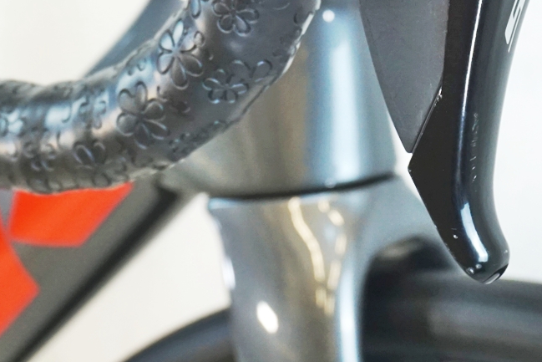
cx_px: 275
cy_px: -151
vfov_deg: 9.4
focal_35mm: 142
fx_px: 2138
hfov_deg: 14.4
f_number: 6.3
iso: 800
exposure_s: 1/40
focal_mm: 32
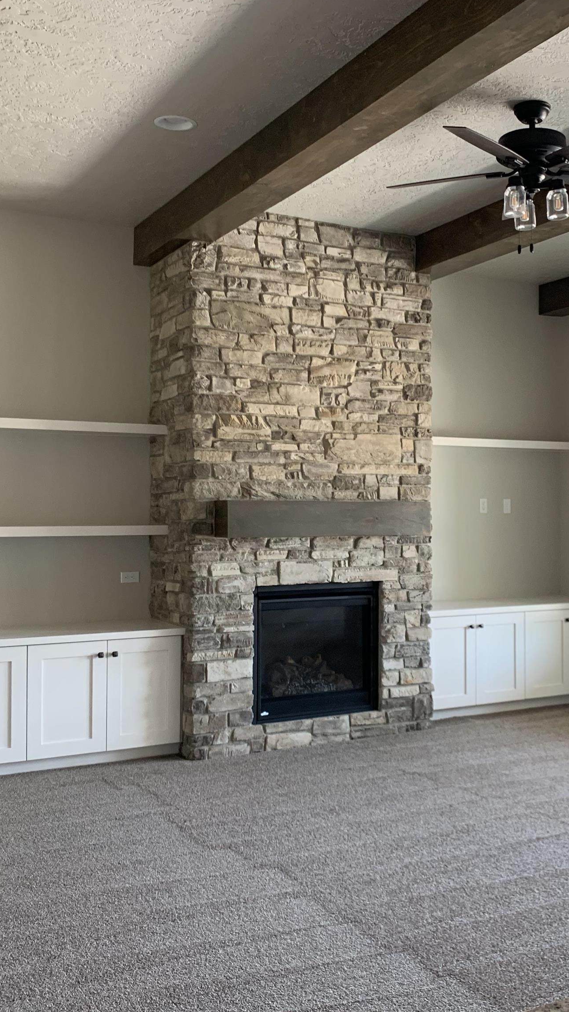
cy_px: 504
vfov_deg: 52.8
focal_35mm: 38
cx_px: 395
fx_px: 1019
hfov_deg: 30.9
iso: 100
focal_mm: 4.25
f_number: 1.8
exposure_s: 1/79
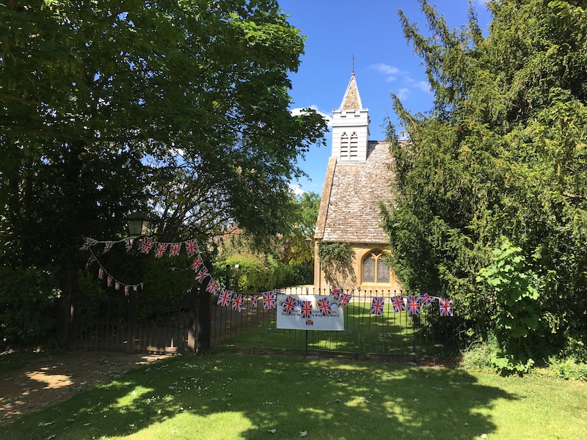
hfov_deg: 61.7
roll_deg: -2.0
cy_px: 220
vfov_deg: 48.2
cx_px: 294
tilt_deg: +4.0
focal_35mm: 29
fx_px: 492
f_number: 2.2
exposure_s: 1/605
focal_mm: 4.15
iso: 25
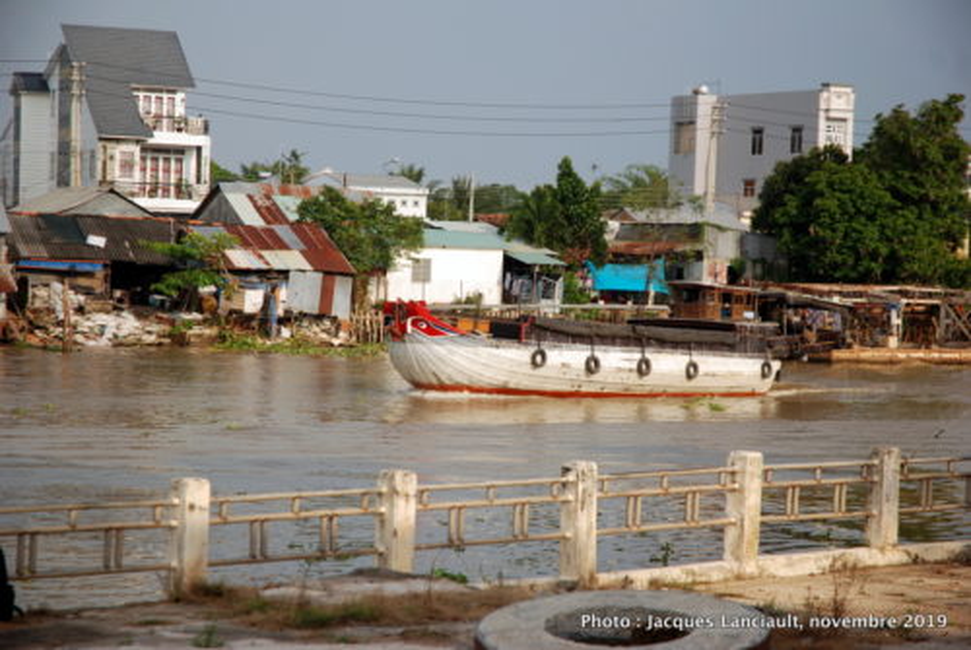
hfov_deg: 19.4
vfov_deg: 13.1
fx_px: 2836
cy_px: 325
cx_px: 486
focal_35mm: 105
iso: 100
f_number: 5
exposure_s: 1/400
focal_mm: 70
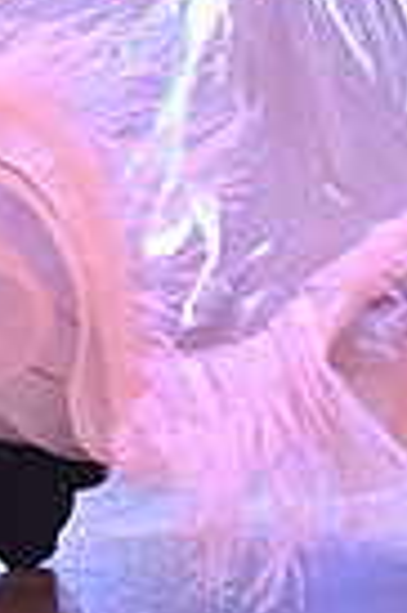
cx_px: -83
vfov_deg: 6.8
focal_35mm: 296
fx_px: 5032
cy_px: -416
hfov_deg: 4.6
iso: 4000
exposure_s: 1/400
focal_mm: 70
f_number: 4
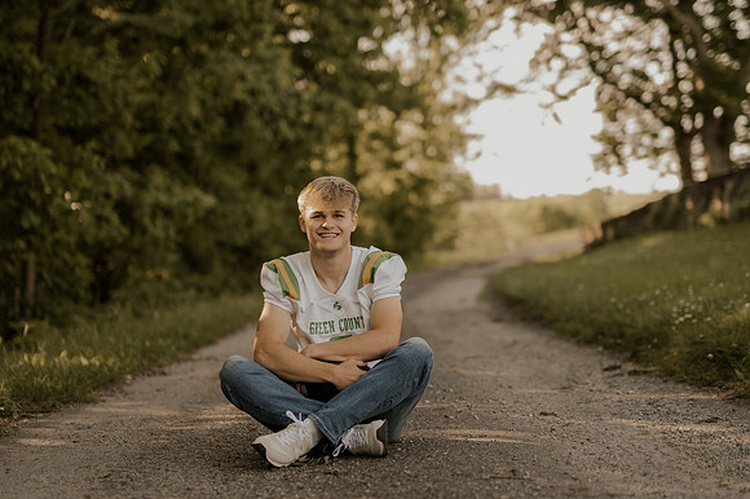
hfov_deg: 27.0
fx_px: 1562
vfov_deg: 18.2
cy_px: 250
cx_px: 375
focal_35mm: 75
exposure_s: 1/500
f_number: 1.8
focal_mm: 50
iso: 100
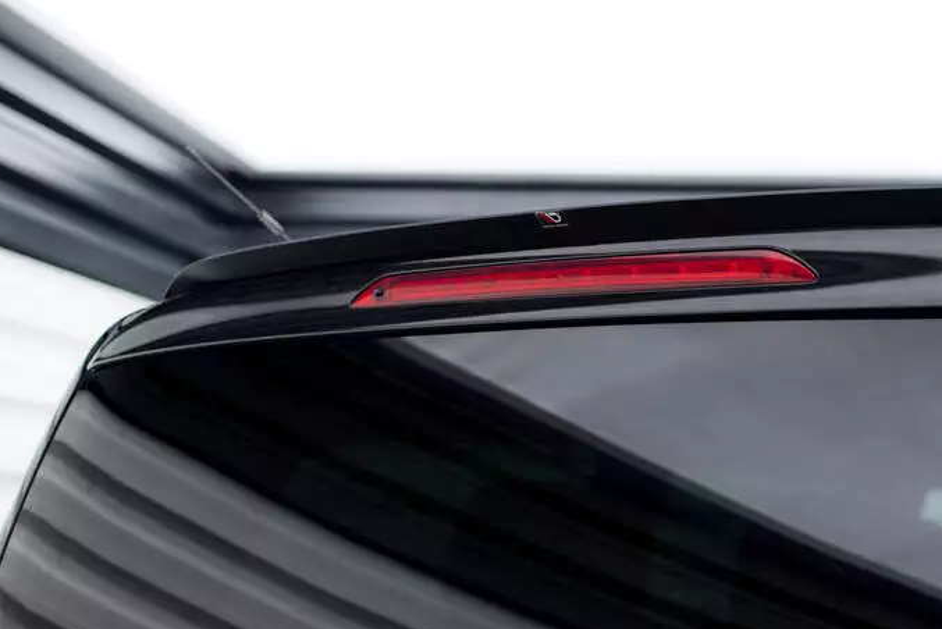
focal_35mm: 58
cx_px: 658
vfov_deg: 23.4
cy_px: 253
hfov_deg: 34.0
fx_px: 1518
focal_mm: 35
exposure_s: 1/125
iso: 500
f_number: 2.5
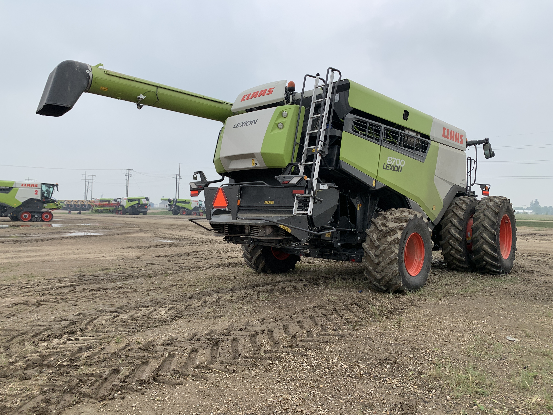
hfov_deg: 67.3
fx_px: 415
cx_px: 276
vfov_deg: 53.1
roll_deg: -1.0
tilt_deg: +1.3
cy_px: 208
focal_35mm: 26
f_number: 1.8
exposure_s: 1/1011
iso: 25
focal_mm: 4.25
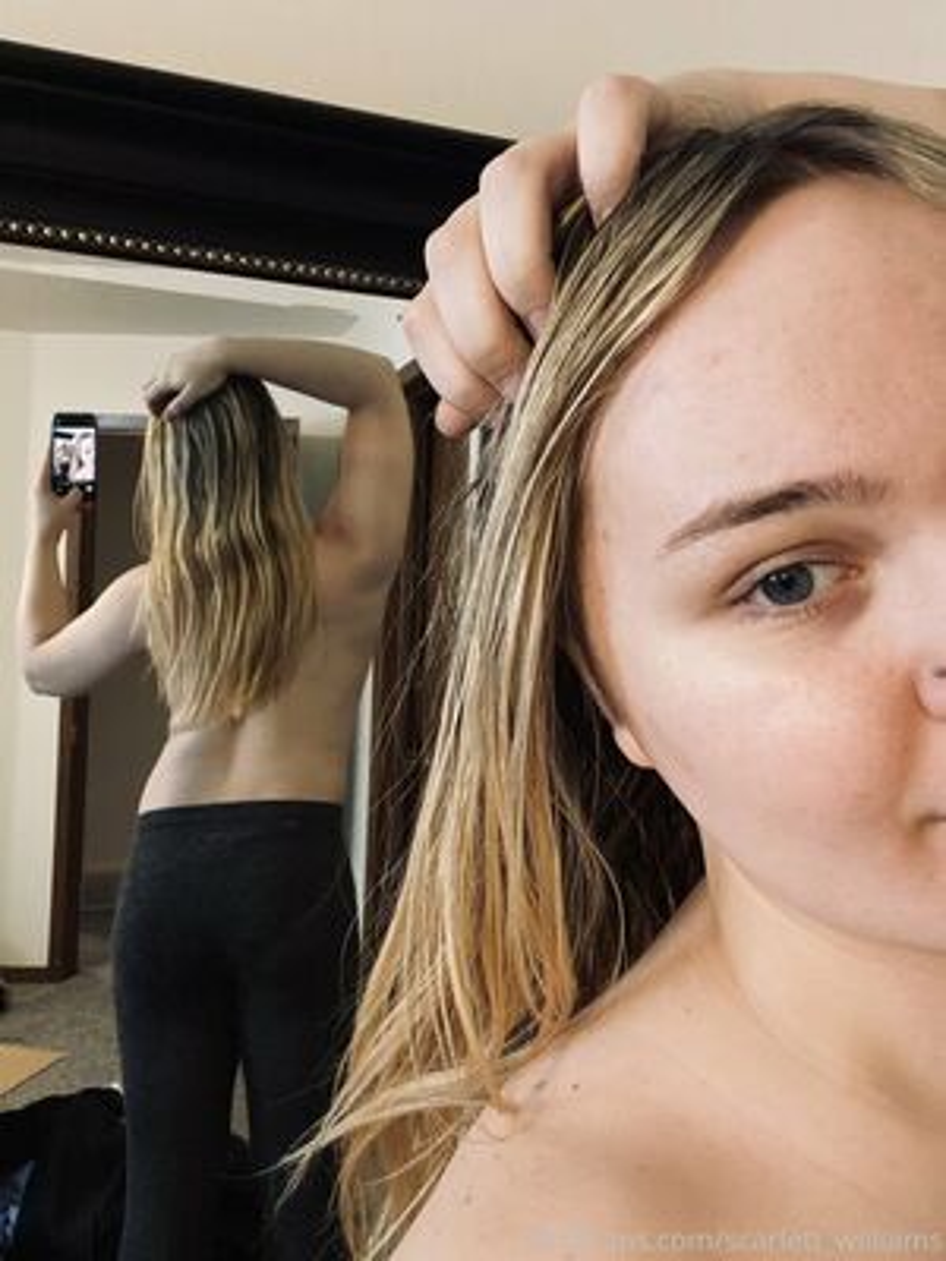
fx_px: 1093
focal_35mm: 30
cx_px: 473
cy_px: 630
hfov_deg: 46.8
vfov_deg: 60.0
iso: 320
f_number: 2.2
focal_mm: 2.71
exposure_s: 1/60
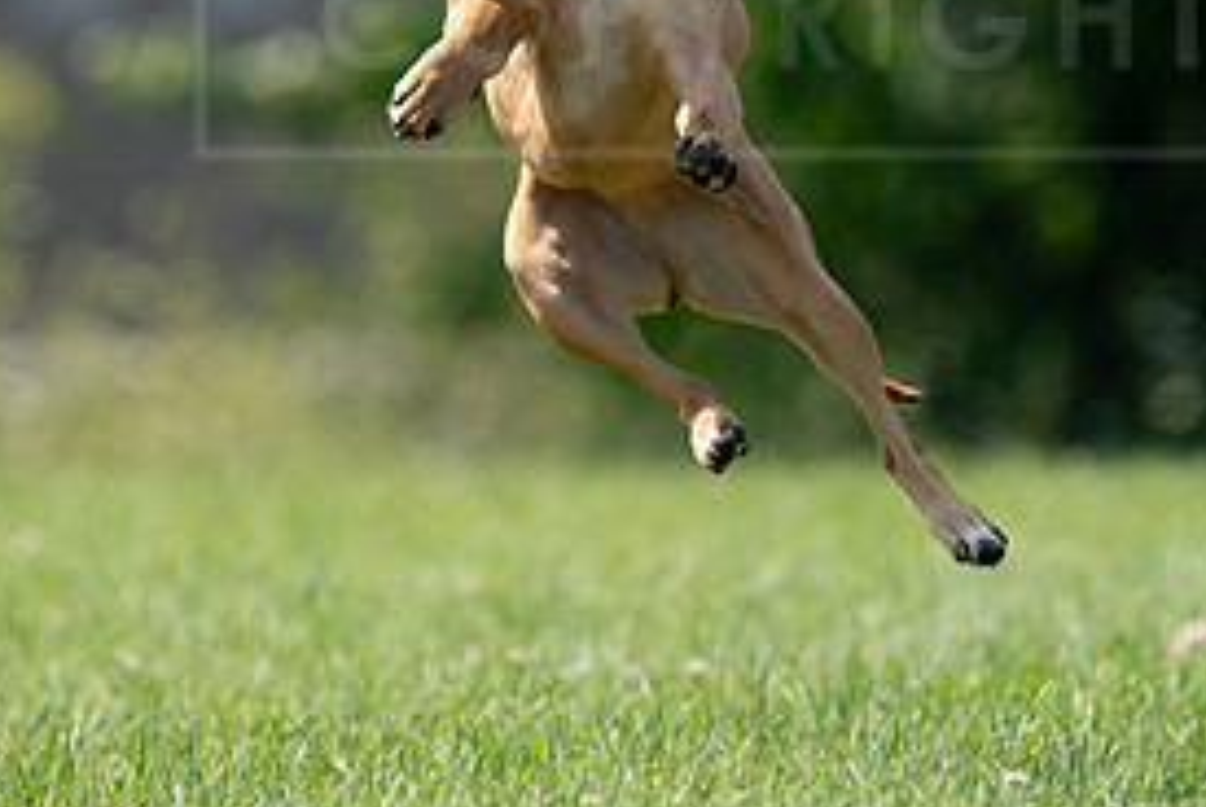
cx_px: 614
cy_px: 90
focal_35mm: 967
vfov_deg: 1.4
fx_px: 32428
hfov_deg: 2.1
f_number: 6.3
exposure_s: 1/4000
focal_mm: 459
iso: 1250
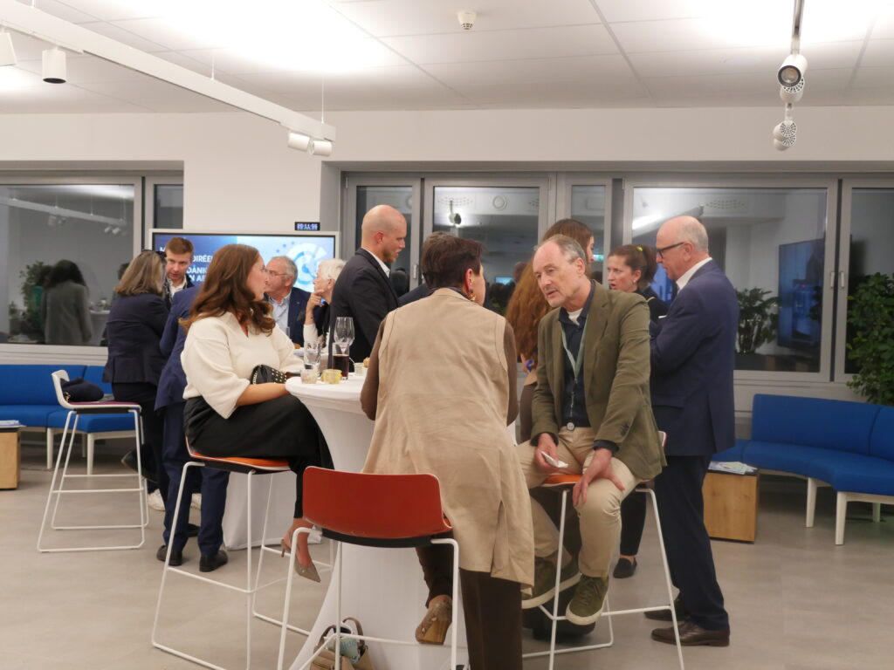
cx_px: 447
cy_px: 335
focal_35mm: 38
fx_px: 981
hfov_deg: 49.0
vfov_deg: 37.7
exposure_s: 1/125
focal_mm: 19
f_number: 2.8
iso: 1250
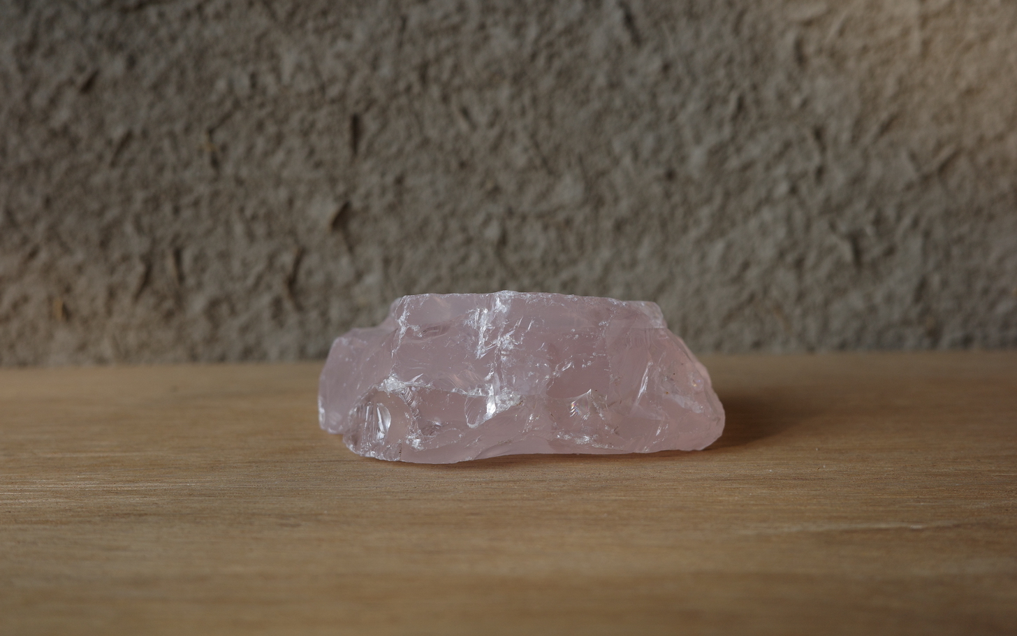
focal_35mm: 42
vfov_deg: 30.5
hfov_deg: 47.2
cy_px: 296
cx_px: 514
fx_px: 1164
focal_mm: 26
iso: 200
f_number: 3.5
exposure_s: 1/200
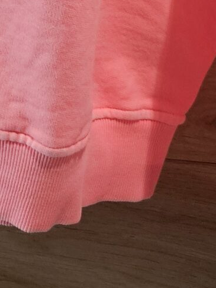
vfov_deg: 13.9
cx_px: -38
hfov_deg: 12.0
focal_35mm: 121
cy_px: -279
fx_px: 1007
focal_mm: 6.3
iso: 320
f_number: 1.7
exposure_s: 1/200
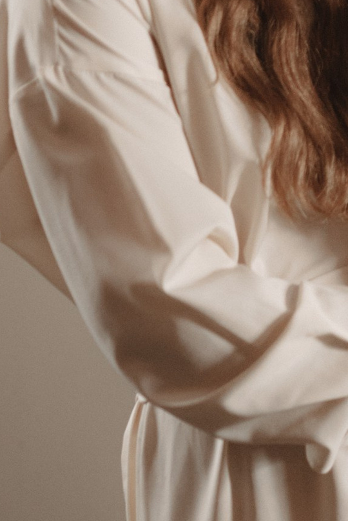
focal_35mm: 166
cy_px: -163
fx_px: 2405
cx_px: 643
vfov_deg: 12.0
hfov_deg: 8.0
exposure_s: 1/320
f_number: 1.8
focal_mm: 35
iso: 640
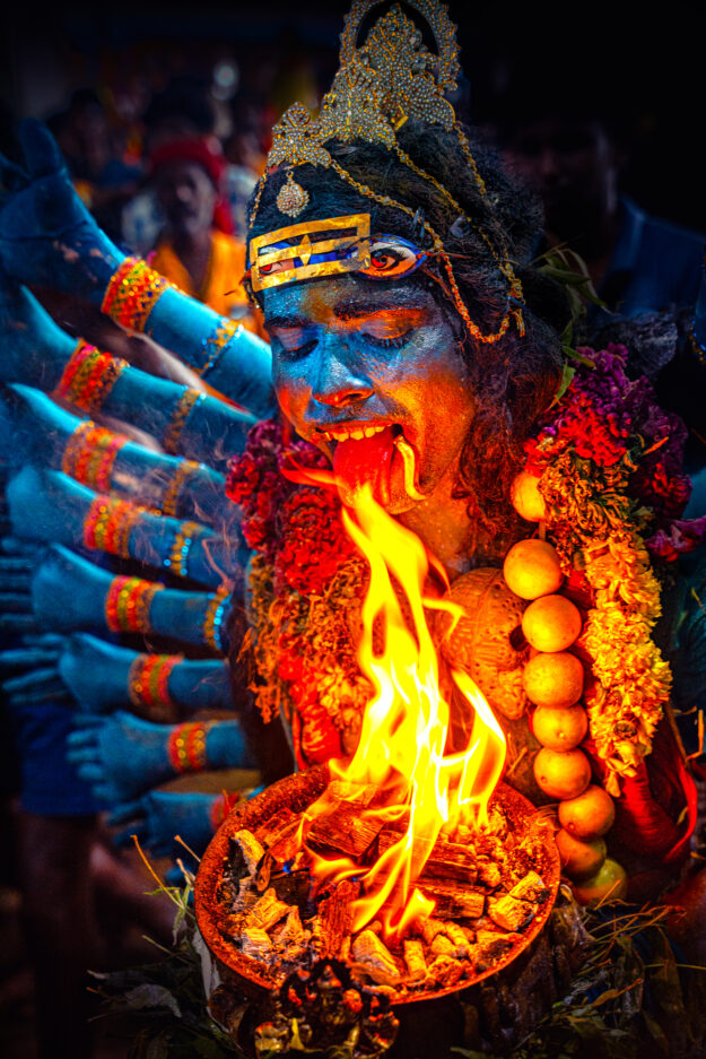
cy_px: 530
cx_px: 353
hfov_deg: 29.2
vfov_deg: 42.7
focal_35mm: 46
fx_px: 1356
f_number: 4
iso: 1000
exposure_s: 1/250
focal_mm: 46.1
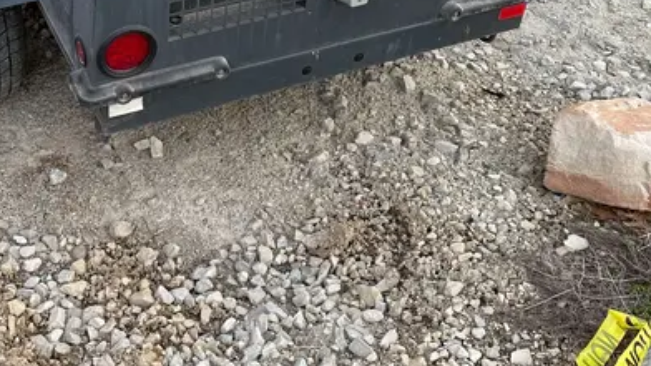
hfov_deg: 38.9
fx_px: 914
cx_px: 241
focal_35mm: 53
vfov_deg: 22.1
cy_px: 39
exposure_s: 1/297
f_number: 1.6
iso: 50
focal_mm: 5.1
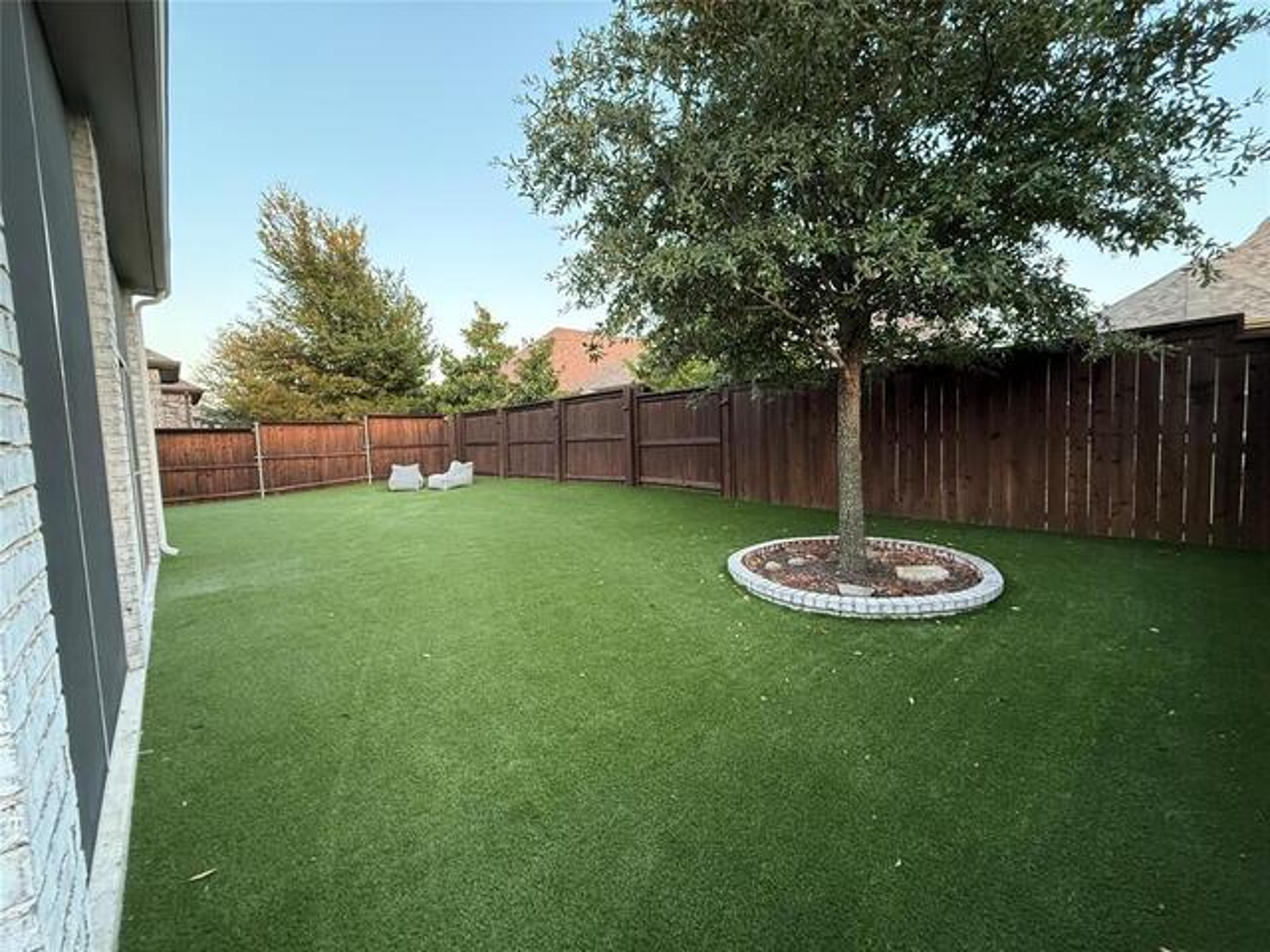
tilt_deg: -4.5
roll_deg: +1.6
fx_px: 514
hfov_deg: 102.1
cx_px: 635
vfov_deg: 85.7
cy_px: 476
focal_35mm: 14
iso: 400
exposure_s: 1/95
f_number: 2.2
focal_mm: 2.22
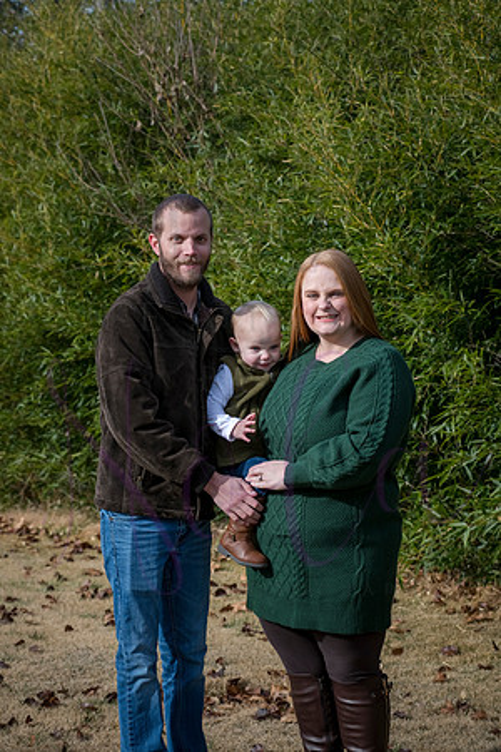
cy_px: 376
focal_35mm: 86
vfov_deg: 23.6
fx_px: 1795
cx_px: 250
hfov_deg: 15.9
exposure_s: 1/1000
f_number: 8
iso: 400
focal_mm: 86
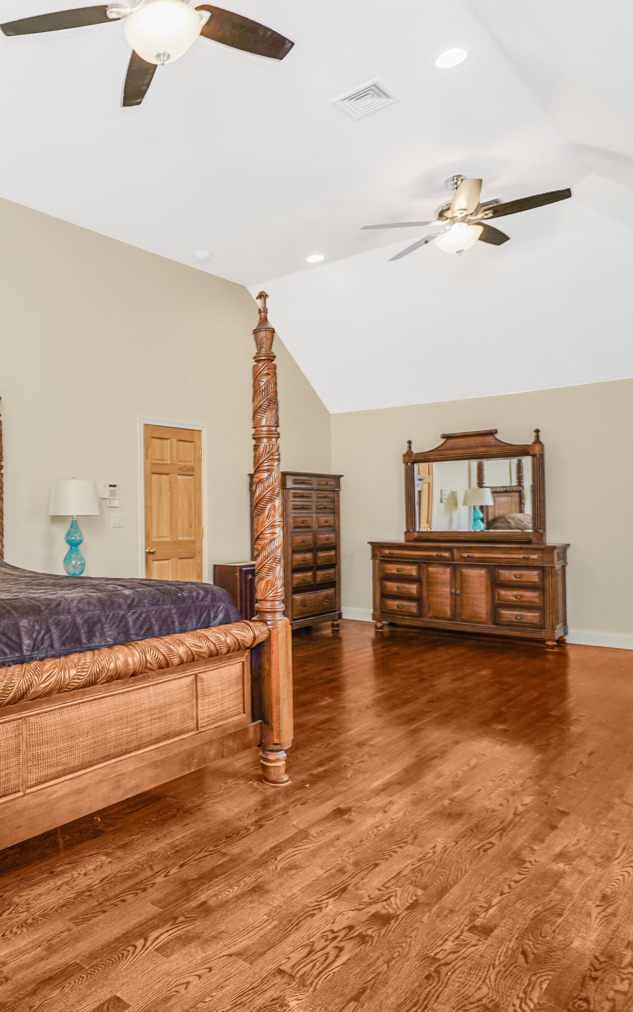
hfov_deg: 45.8
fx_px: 690
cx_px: 95
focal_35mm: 25
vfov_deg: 72.5
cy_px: 505
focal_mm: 16
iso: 50
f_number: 4
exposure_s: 1/20
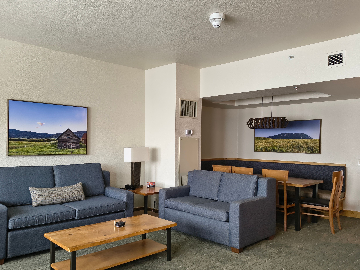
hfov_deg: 59.9
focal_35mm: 30
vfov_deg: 46.8
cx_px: 170
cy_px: 146
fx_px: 312
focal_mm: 5.56
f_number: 1.8
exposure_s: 1/60
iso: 509
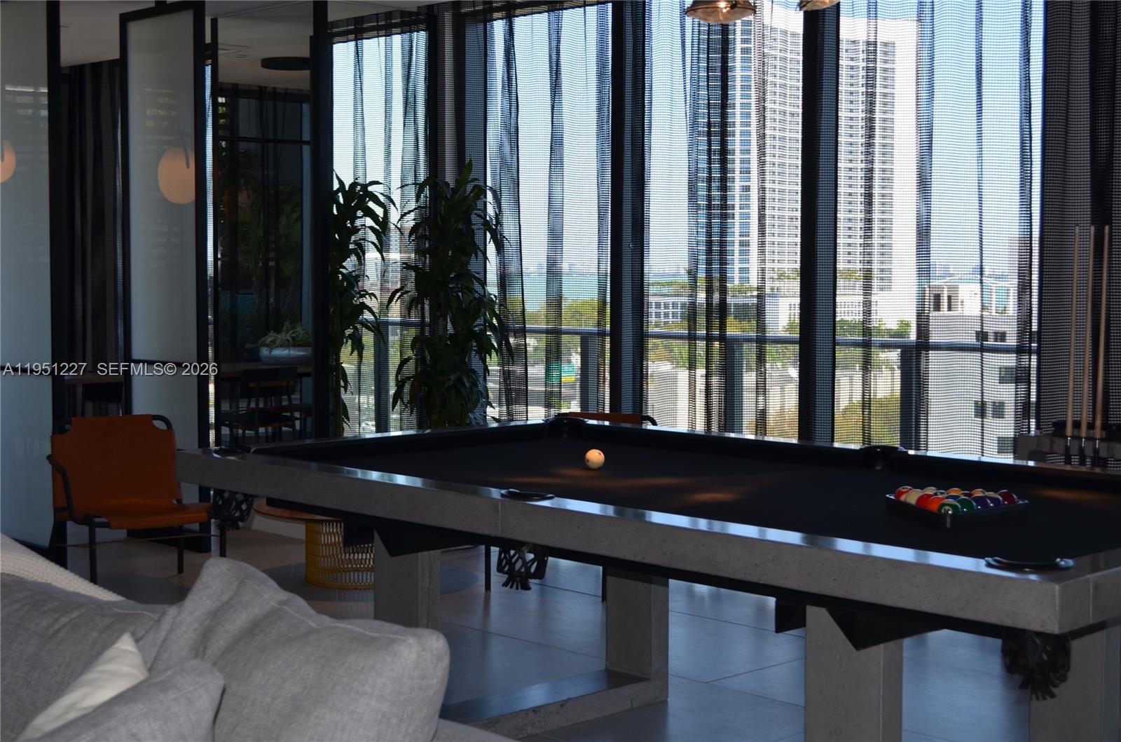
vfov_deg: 24.9
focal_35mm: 54
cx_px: 560
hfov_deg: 36.9
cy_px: 371
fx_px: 1678
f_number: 5
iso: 220
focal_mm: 36
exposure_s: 1/125
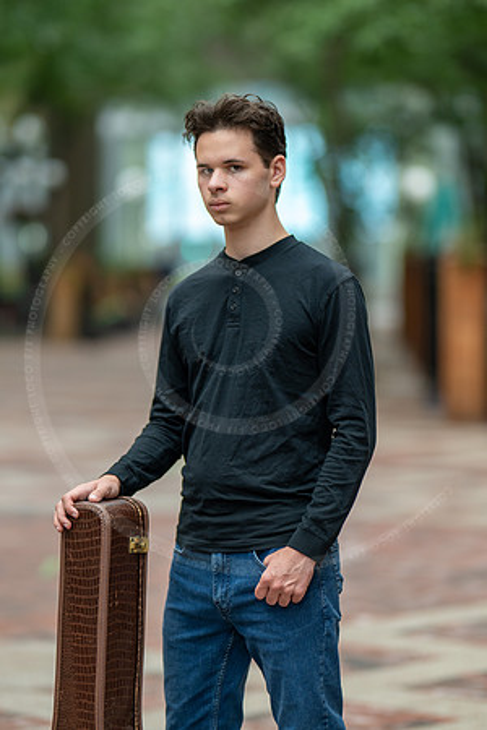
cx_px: 244
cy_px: 365
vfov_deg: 16.1
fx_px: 2577
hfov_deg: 10.8
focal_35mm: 127
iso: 250
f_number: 1.2
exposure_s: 1/400
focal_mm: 85
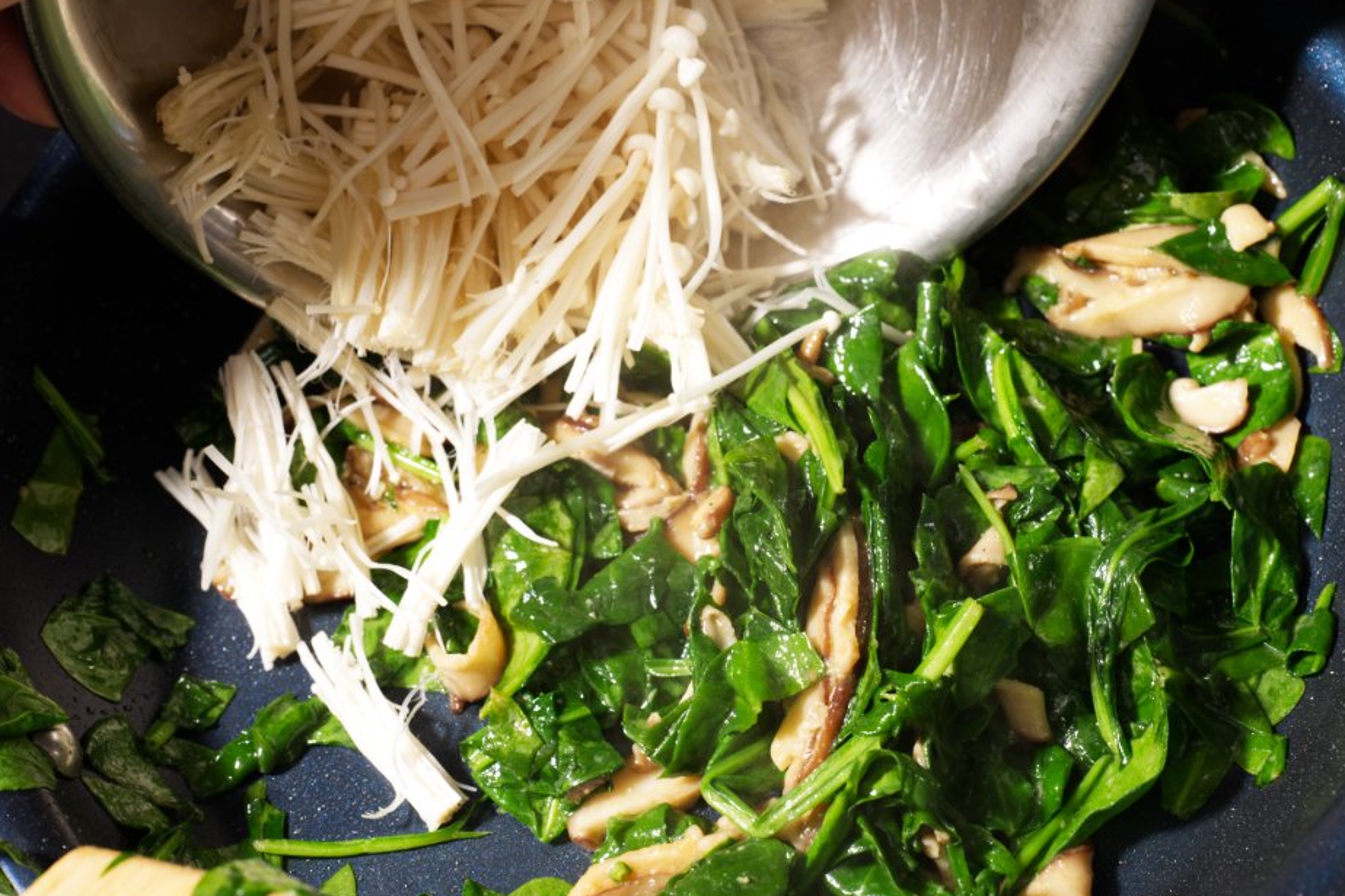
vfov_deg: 15.0
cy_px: 448
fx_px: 3399
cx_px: 783
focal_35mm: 91
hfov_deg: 22.4
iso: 100
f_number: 8
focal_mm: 70
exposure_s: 1/100
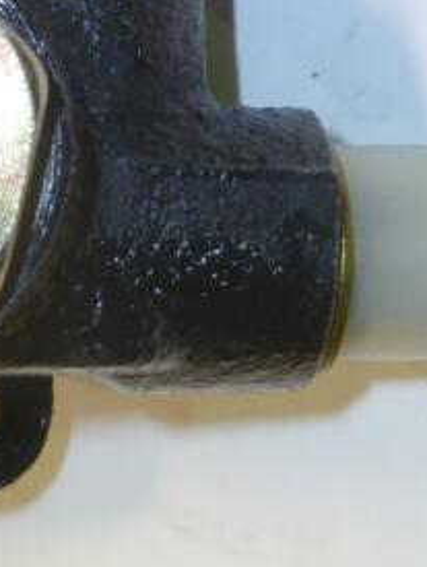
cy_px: -72
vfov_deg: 15.6
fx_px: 2002
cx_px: 122
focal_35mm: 122
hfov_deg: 12.1
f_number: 3.3
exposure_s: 1/30
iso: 125
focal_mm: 5
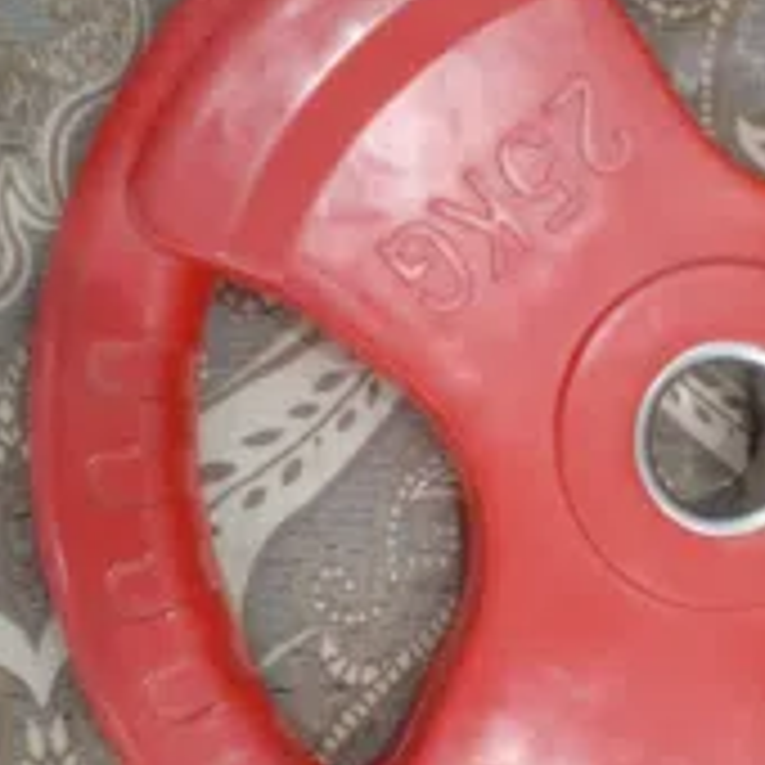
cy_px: 450
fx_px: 1400
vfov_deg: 30.5
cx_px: 652
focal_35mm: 56
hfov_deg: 29.6
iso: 320
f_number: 1.9
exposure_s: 1/25
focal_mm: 3.6
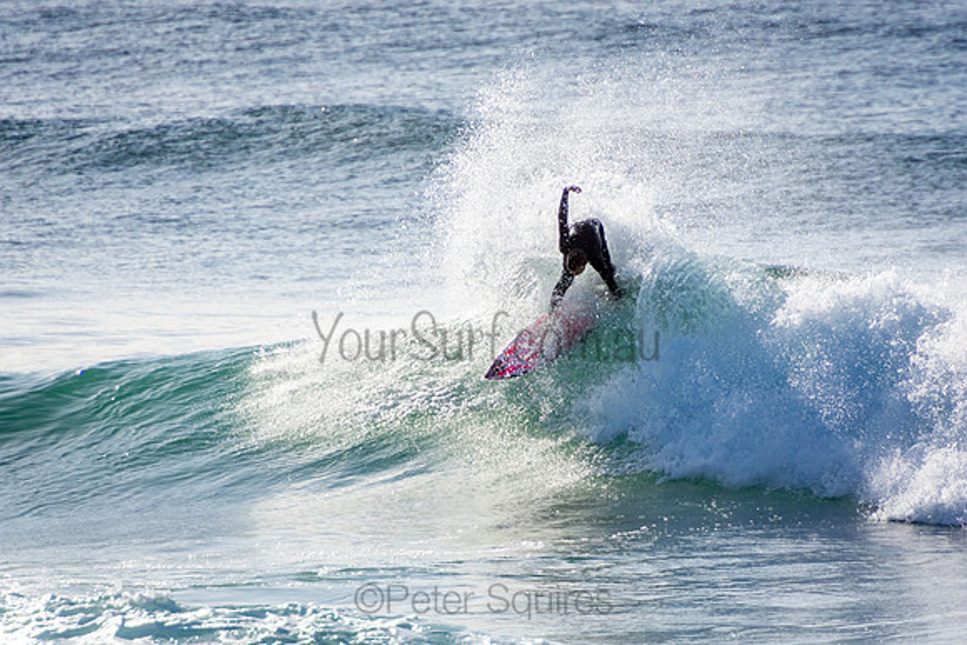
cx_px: 484
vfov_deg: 2.3
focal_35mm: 600
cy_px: 322
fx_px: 16120
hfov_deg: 3.4
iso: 160
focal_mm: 400
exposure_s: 1/2000
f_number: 5.6
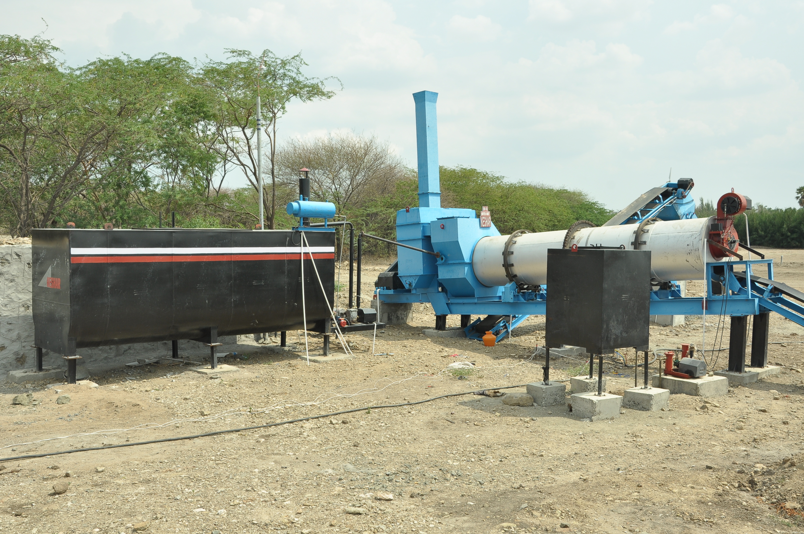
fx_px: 836
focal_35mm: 38
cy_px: 267
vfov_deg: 35.4
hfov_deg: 51.3
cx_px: 402
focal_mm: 25
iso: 200
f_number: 11
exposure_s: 1/200
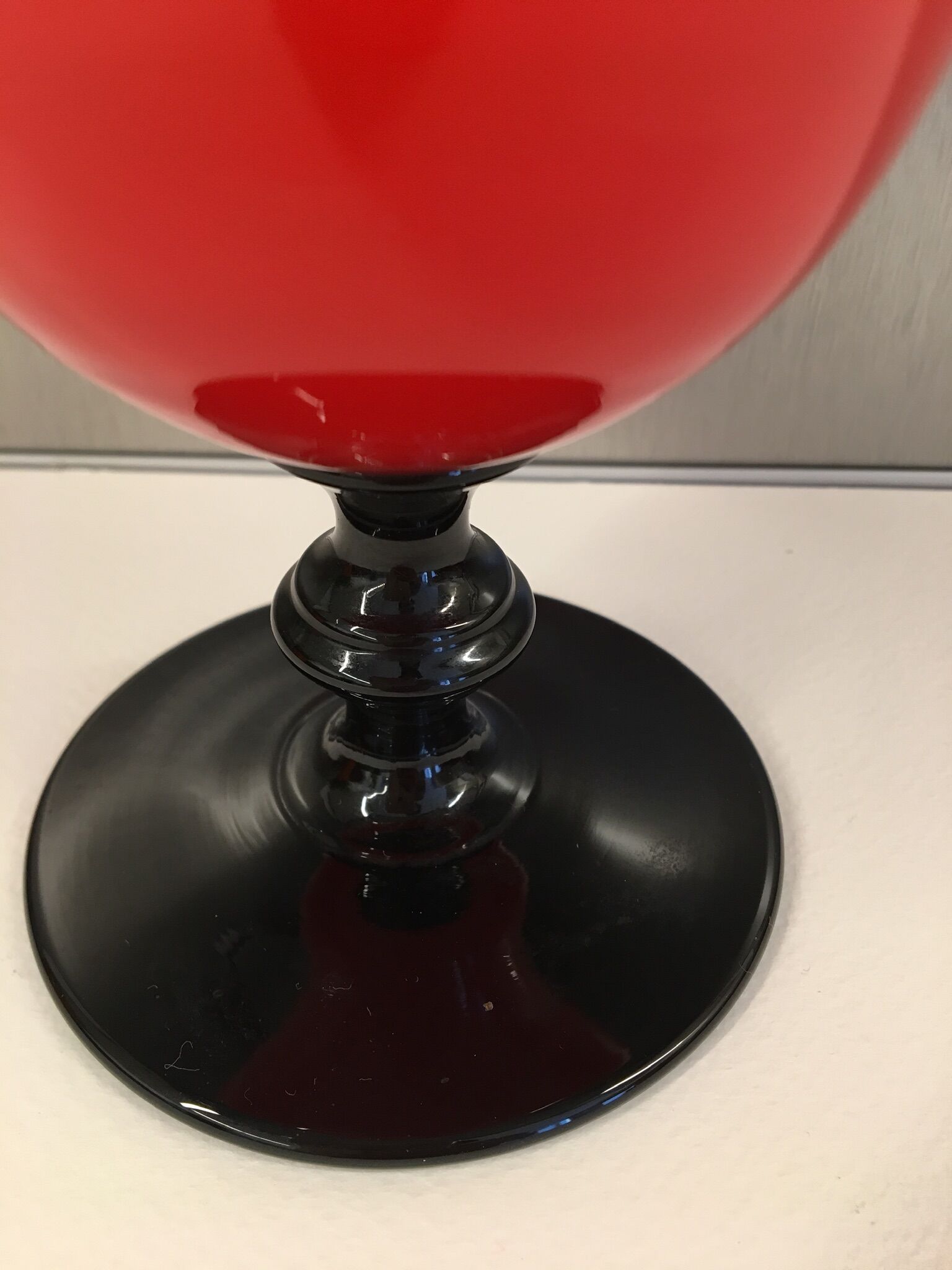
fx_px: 1063
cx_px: 476
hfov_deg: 48.2
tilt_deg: -39.8
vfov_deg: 61.7
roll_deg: -0.2
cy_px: 635
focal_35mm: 29
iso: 100
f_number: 2.2
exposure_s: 1/33
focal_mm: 4.15
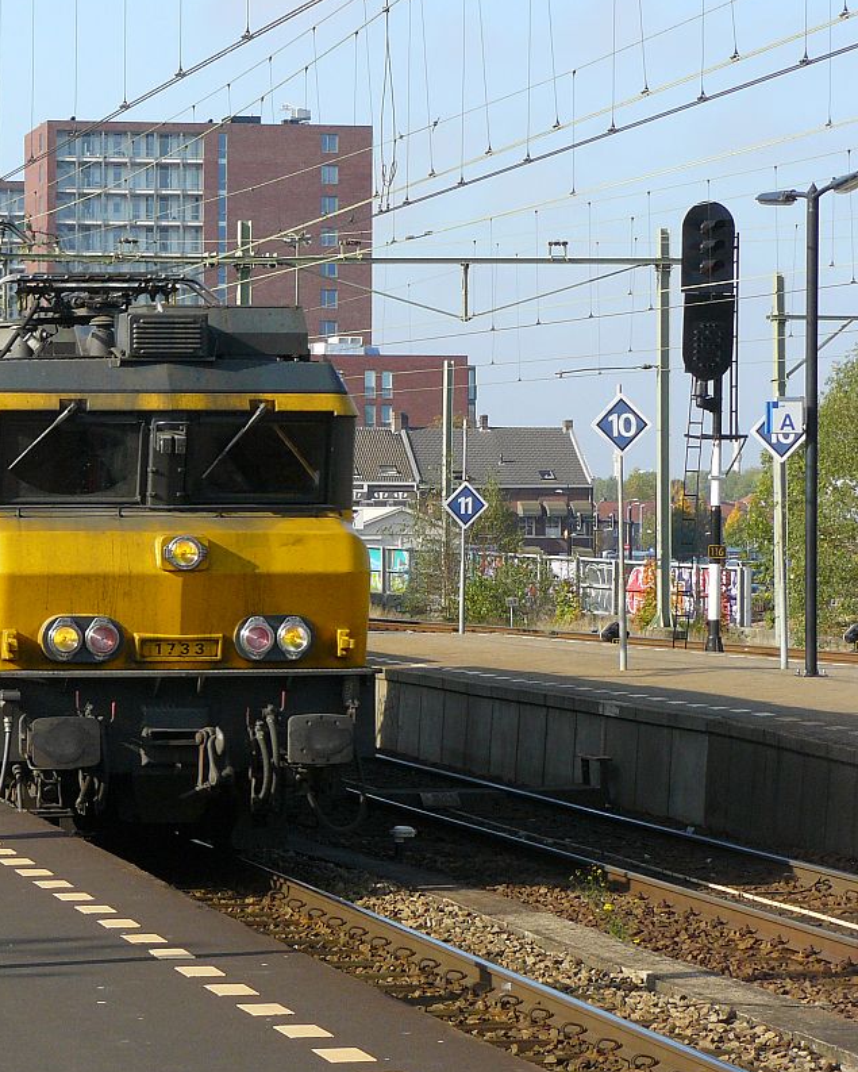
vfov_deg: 15.1
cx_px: 113
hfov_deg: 12.1
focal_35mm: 127
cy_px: 526
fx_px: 4029
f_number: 5.6
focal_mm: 14.3
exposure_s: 1/250
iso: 100
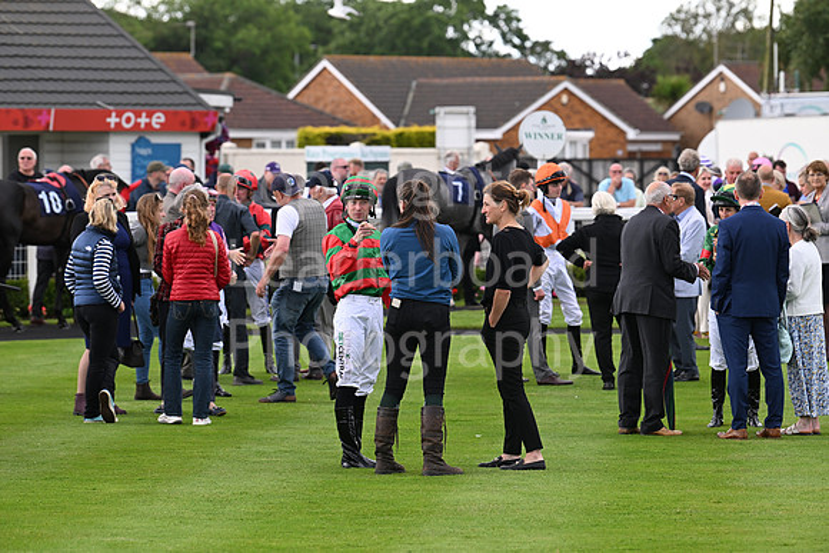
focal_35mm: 200
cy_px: 276
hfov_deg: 10.3
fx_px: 4606
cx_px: 414
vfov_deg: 6.9
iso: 500
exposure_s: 1/500
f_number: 5.6
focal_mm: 200
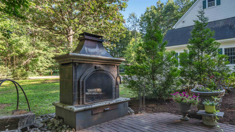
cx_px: 136
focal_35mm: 22
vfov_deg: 51.3
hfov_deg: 80.6
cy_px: 75
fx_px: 137
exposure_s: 1/30
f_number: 8
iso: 125
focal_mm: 16
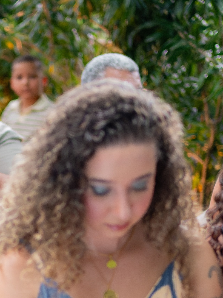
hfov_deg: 12.4
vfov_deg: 16.6
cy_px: 214
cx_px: -11
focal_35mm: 118
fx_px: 1013
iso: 2500
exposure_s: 1/1000
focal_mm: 35
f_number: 1.4
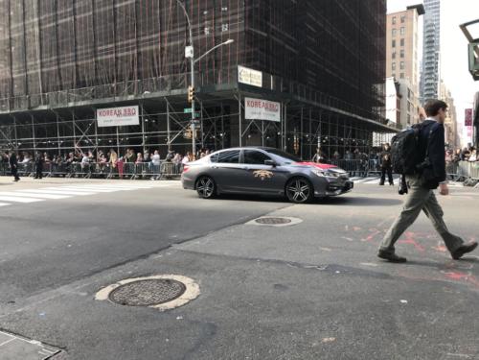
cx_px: 240
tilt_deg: -1.2
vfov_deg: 49.7
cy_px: 180
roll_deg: +1.7
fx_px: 387
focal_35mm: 28
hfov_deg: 63.4
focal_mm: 3.99
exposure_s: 1/185
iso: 20
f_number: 1.8
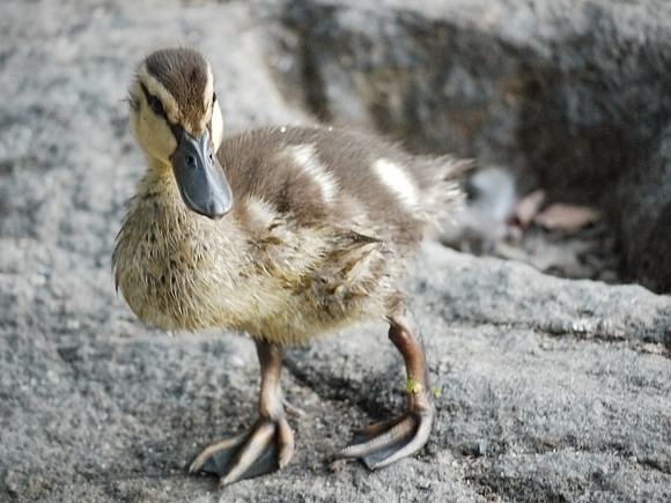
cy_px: 252
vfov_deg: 3.7
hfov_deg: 5.0
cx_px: 336
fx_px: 7754
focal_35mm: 400
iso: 1600
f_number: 5.6
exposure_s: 1/125
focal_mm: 200
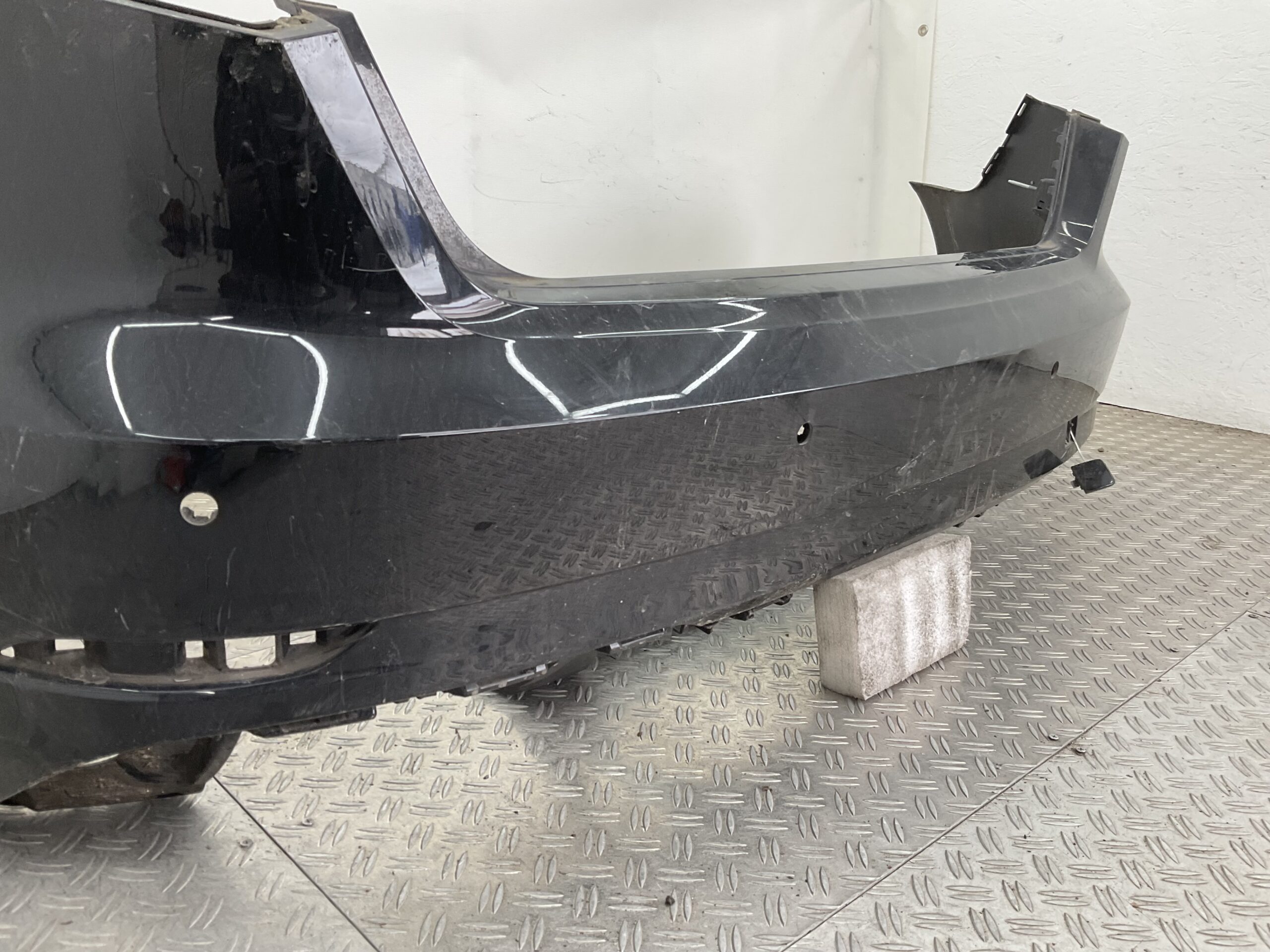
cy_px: 476
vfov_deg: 48.2
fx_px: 1064
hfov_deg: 61.7
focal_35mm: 29
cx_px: 635
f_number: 1.8
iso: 32
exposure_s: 1/120
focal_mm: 3
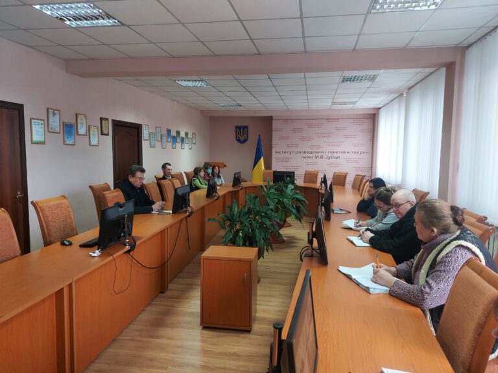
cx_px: 249
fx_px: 345
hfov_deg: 71.6
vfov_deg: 56.8
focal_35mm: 24
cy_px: 186
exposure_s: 1/50
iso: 400
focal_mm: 5.23
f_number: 1.8
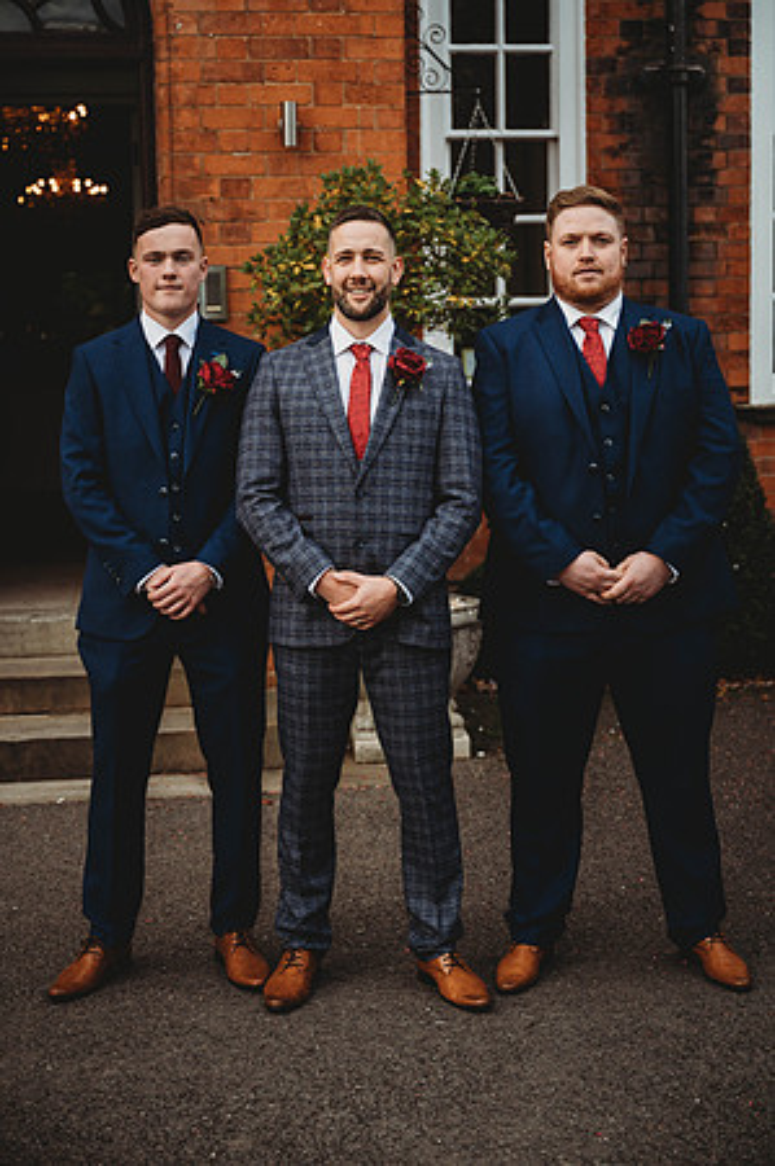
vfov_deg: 36.3
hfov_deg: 24.6
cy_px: 583
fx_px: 1780
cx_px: 388
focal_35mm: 55
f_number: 2.8
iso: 110
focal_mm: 55
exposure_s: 1/160
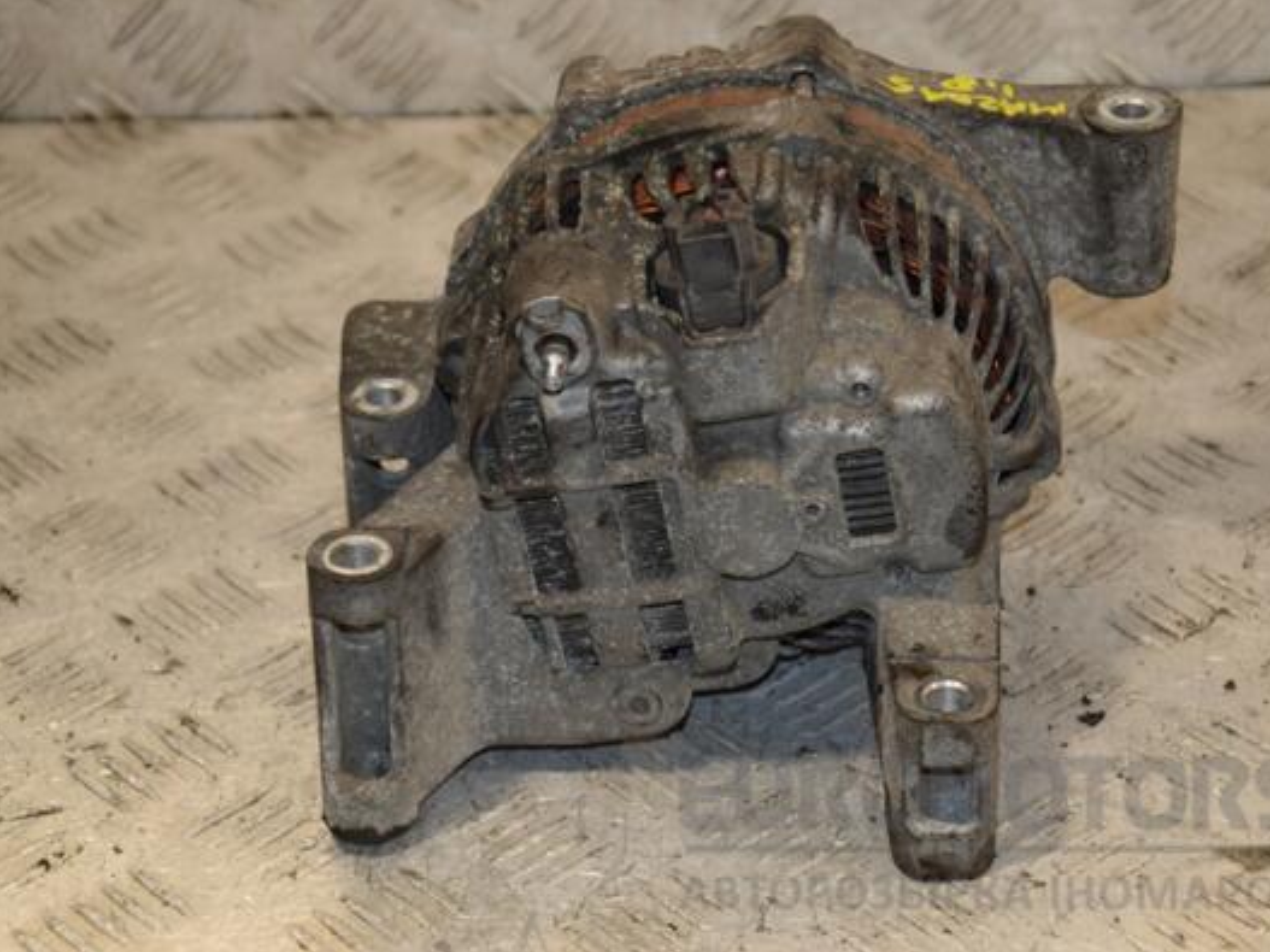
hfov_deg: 17.1
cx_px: 634
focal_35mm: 115
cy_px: 472
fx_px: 4218
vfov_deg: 12.9
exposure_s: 1/200
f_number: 6.3
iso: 800
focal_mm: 70
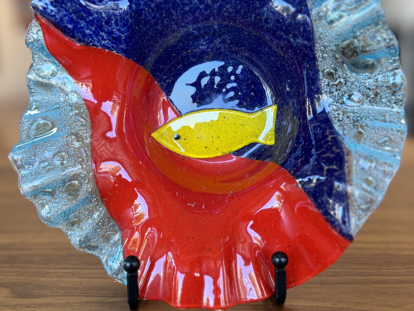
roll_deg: +1.6
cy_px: 156
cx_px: 207
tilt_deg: -8.9
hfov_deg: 71.6
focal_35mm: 24
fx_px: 287
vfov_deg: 56.8
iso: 100
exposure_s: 1/120
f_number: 1.78
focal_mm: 6.76
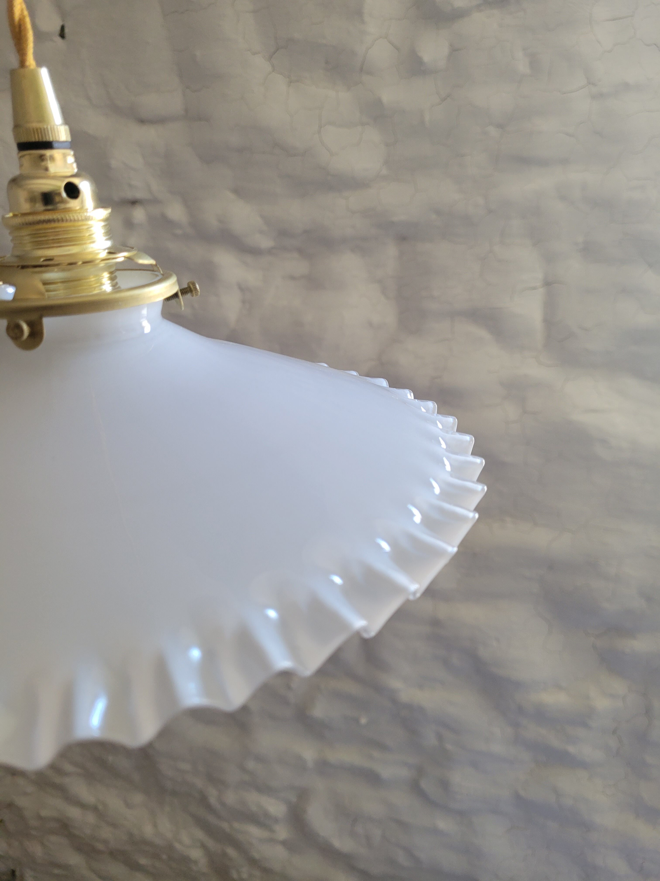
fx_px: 661
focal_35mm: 26
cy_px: 440
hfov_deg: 53.1
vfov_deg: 67.3
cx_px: 330
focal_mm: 5.4
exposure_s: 1/50
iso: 200
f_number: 1.8
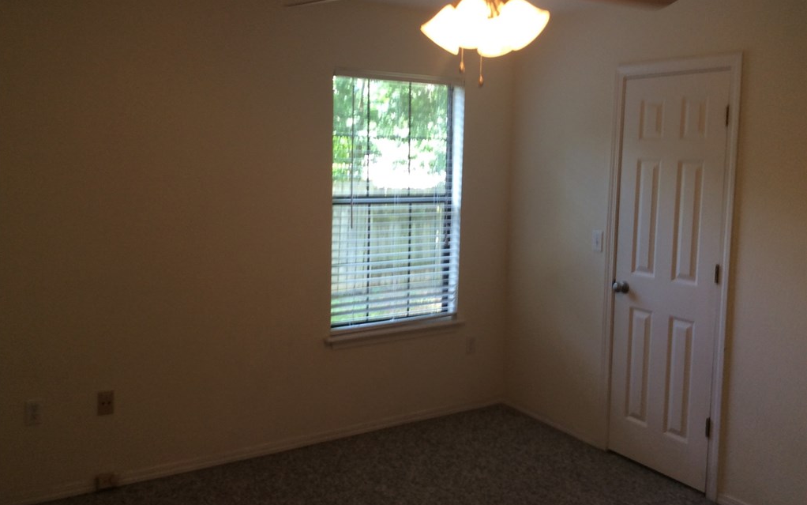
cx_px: 403
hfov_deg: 56.7
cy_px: 213
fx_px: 748
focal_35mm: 34
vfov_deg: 37.2
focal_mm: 3.3
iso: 32
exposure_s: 1/24
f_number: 2.4
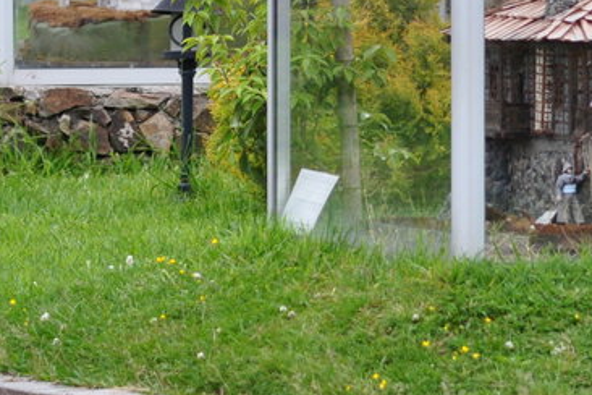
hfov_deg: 4.3
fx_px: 7909
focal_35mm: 481
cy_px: -45
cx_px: 348
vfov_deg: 2.9
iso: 500
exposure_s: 1/125
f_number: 2.8
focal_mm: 98
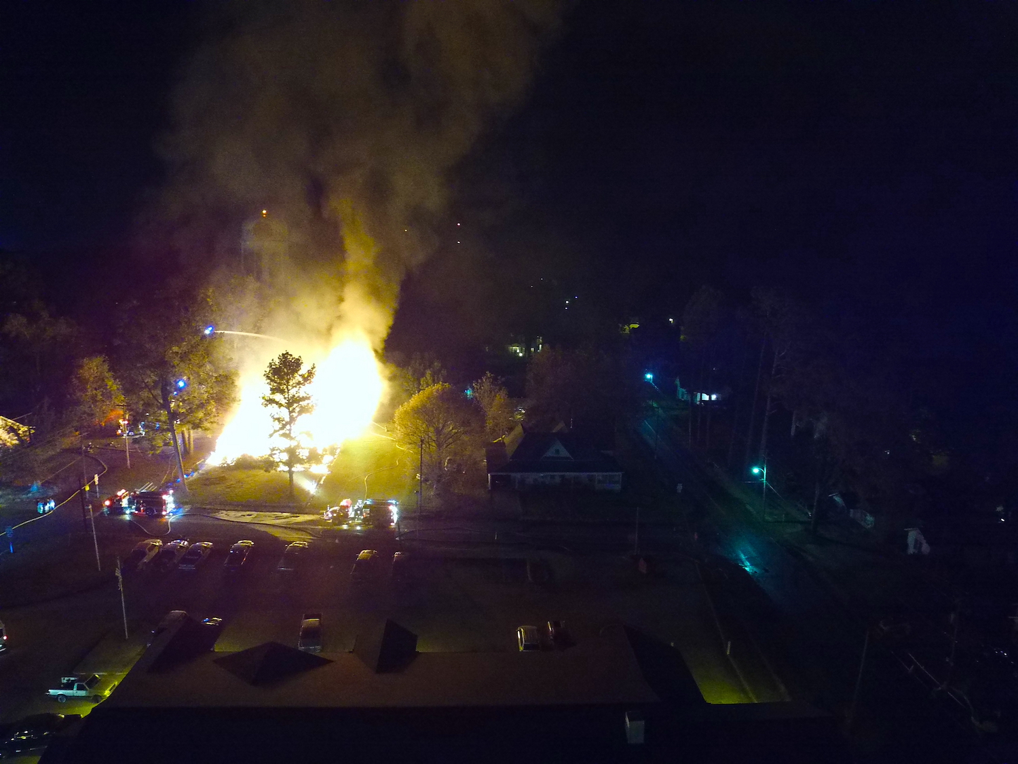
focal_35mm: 20
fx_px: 588
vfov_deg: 66.0
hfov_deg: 81.7
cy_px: 382
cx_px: 509
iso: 1323
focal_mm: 3.61
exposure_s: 1/5.16
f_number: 2.8
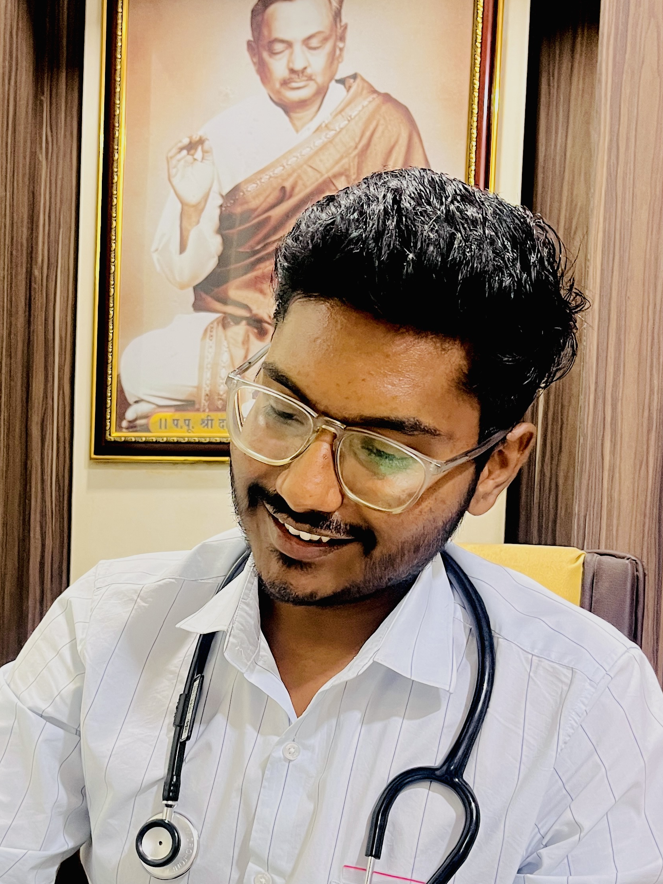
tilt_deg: -2.1
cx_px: 197
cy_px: 599
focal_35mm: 47
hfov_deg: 30.5
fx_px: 1200
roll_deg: -1.8
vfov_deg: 39.9
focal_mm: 5.1
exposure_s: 1/50
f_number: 1.6
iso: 250
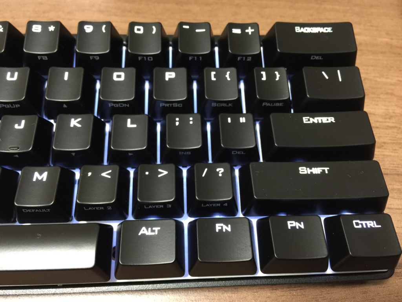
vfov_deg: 48.2
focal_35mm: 29
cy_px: 151
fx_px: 337
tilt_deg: -63.3
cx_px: 201
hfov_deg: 61.7
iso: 100
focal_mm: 4.15
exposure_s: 1/10
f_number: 2.2
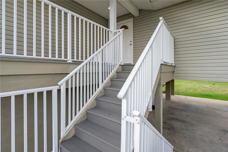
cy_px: 76
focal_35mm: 17
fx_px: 108
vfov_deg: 70.4
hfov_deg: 93.3
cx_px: 114
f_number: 9
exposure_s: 1/100
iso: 320
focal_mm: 17
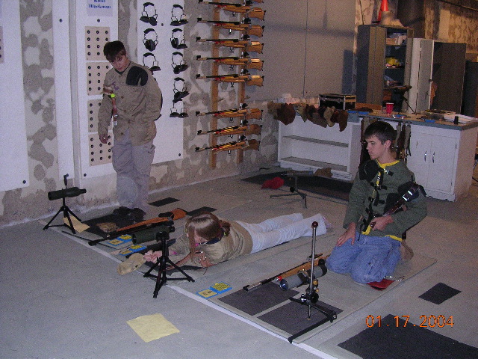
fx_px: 525
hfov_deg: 49.0
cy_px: 180
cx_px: 239
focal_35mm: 38
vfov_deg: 37.7
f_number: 2.8
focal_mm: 5.8
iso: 382
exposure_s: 1/60.1
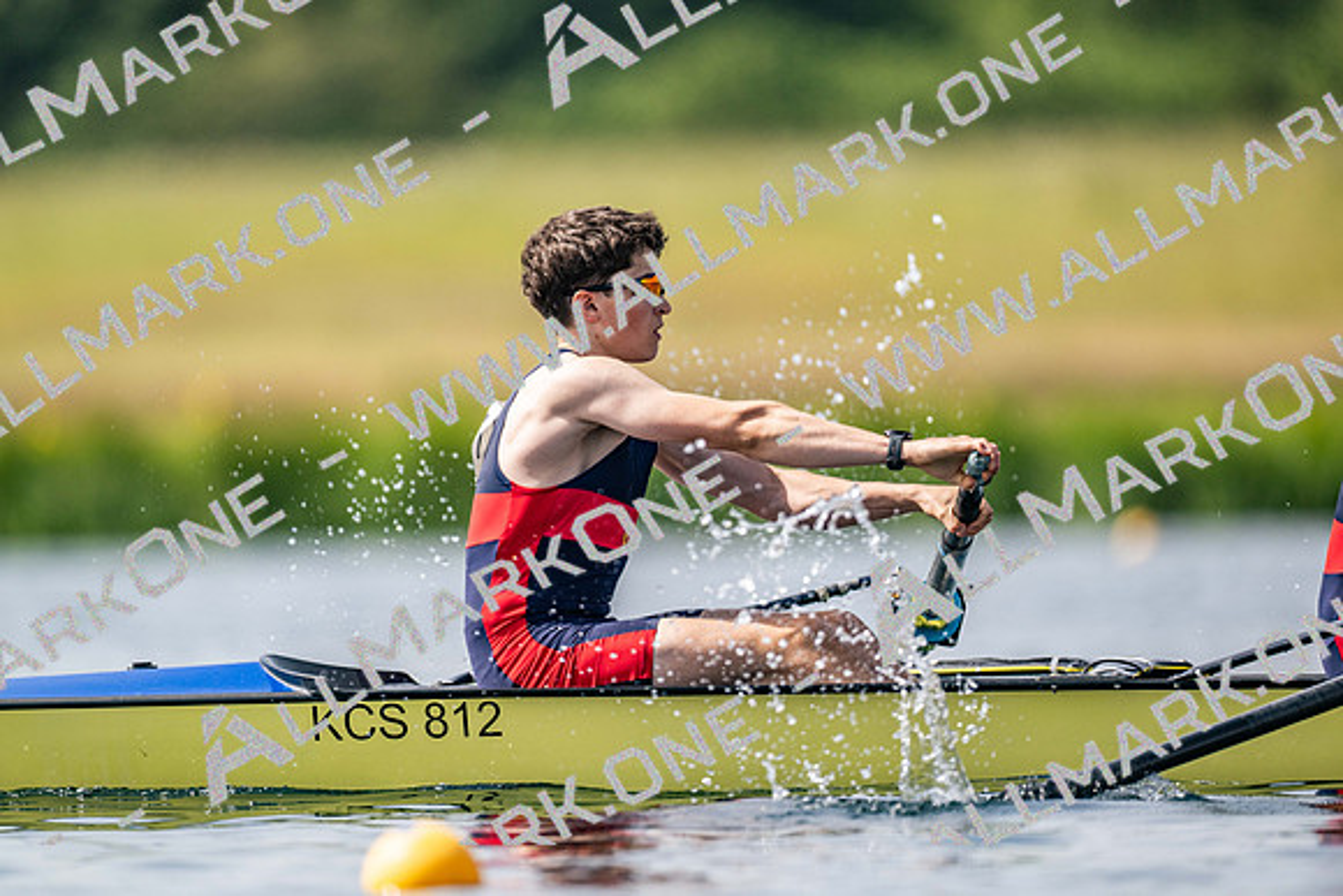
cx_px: 672
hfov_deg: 3.4
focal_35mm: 600
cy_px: 448
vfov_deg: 2.3
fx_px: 22388
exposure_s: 1/2500
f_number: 4
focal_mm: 600
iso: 200
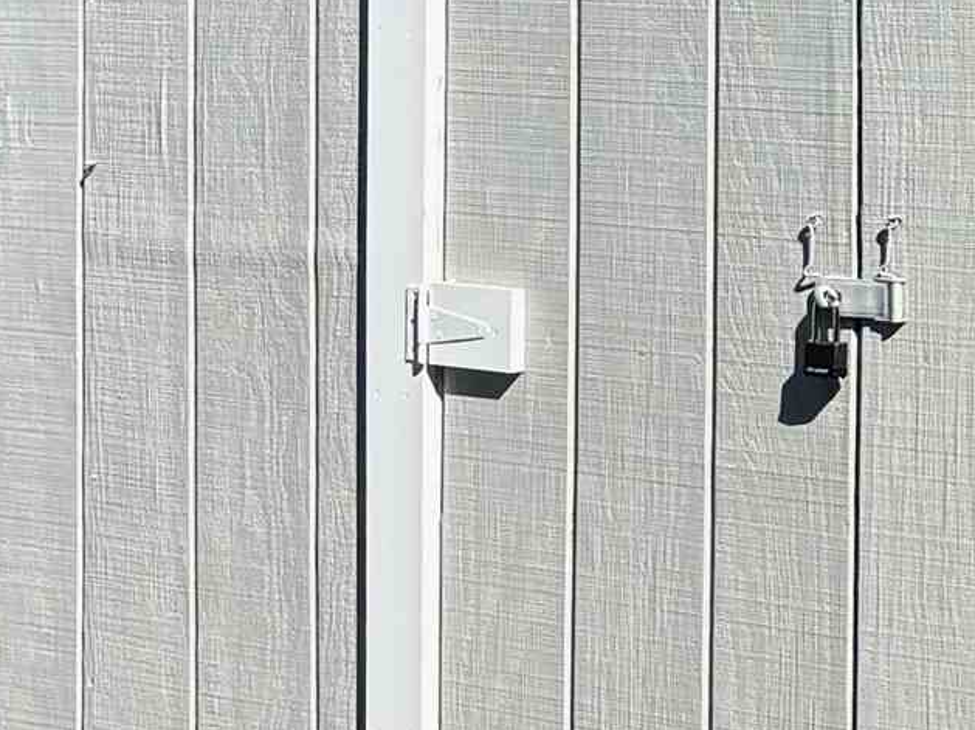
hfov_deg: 14.2
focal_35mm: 127
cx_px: 1597
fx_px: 3575
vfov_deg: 11.6
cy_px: 41
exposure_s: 1/5814
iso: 50
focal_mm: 5.96
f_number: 1.6
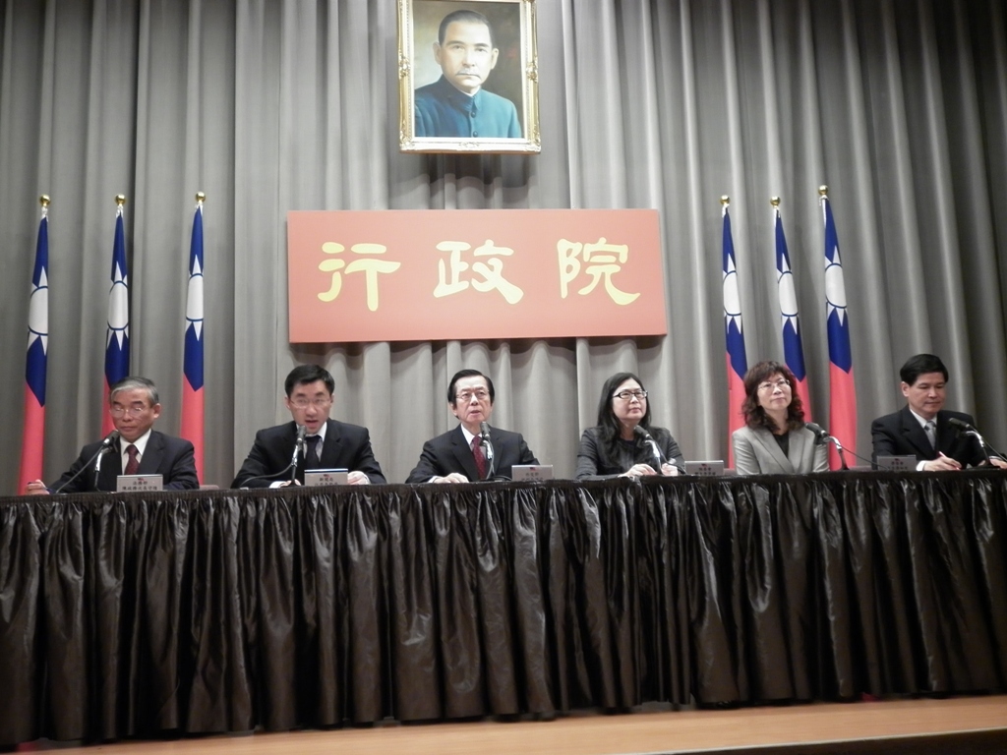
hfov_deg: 51.4
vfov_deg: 39.7
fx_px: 1047
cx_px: 504
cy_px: 378
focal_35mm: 36
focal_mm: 6.5
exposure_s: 1/25
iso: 200
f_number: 3.1
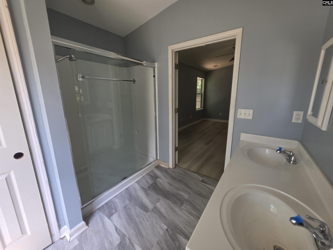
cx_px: 166
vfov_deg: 89.9
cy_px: 125
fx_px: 125
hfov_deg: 106.2
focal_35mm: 13
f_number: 1.9
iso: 64
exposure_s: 1/120
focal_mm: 2.2
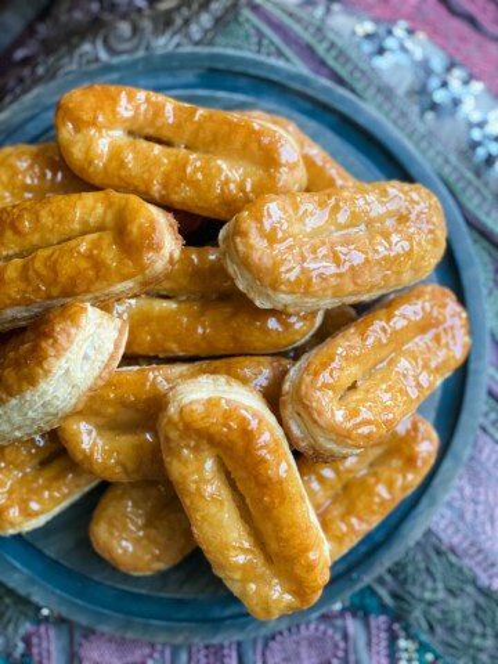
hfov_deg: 28.0
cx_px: 249
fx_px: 997
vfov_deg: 36.8
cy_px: 332
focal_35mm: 52
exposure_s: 1/120
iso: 250
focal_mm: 6
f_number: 2
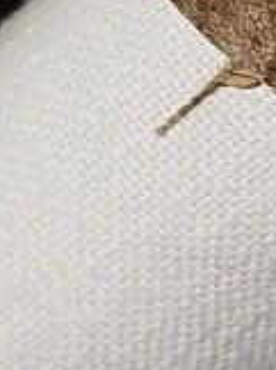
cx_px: 251
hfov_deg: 5.1
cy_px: -5
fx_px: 3123
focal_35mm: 293
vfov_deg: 6.7
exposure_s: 1/50
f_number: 1.7
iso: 80
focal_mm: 5.31
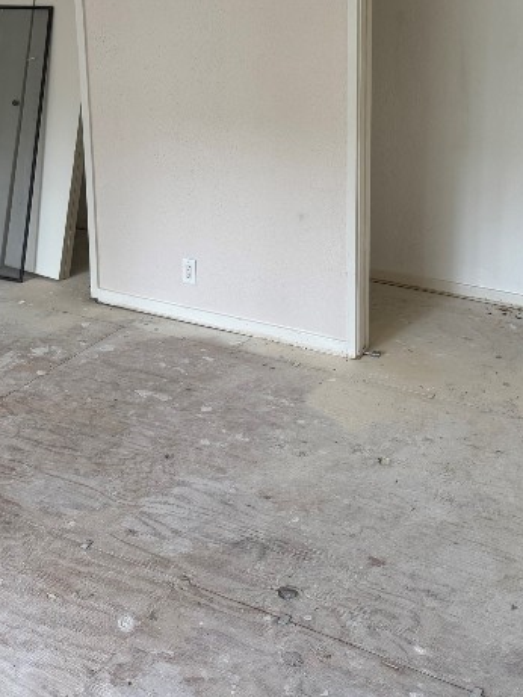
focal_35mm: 40
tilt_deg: -11.6
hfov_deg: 35.8
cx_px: 323
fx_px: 805
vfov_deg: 44.0
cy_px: 118
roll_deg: +0.9
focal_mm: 6.76
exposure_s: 1/121
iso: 160
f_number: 1.78
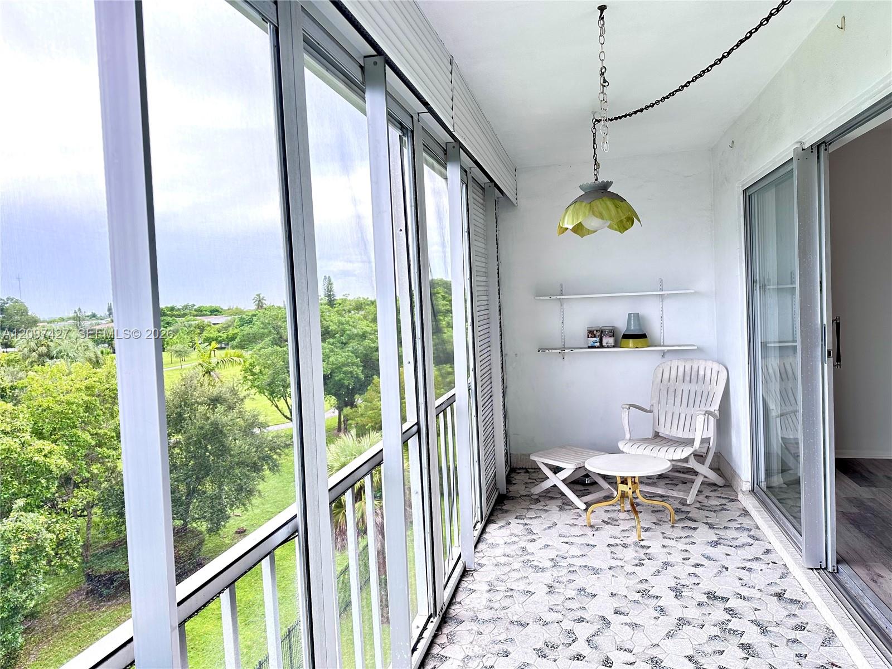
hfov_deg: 71.6
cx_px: 446
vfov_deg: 56.8
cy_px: 334
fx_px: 618
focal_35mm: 24
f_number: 1.78
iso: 125
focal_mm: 6.86
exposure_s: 1/170
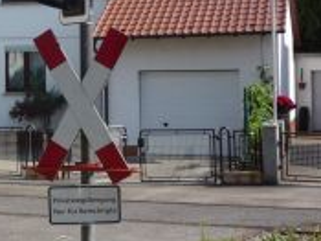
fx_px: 815
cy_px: 46
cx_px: -50
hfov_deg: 21.0
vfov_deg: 16.6
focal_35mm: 88
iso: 100
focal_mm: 5.2
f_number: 5
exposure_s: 1/400
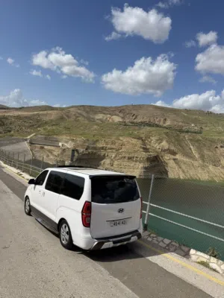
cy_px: 149
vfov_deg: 71.6
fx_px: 207
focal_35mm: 24
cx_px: 112
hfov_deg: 56.8
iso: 80
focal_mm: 6.76
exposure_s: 1/10417
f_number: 1.78
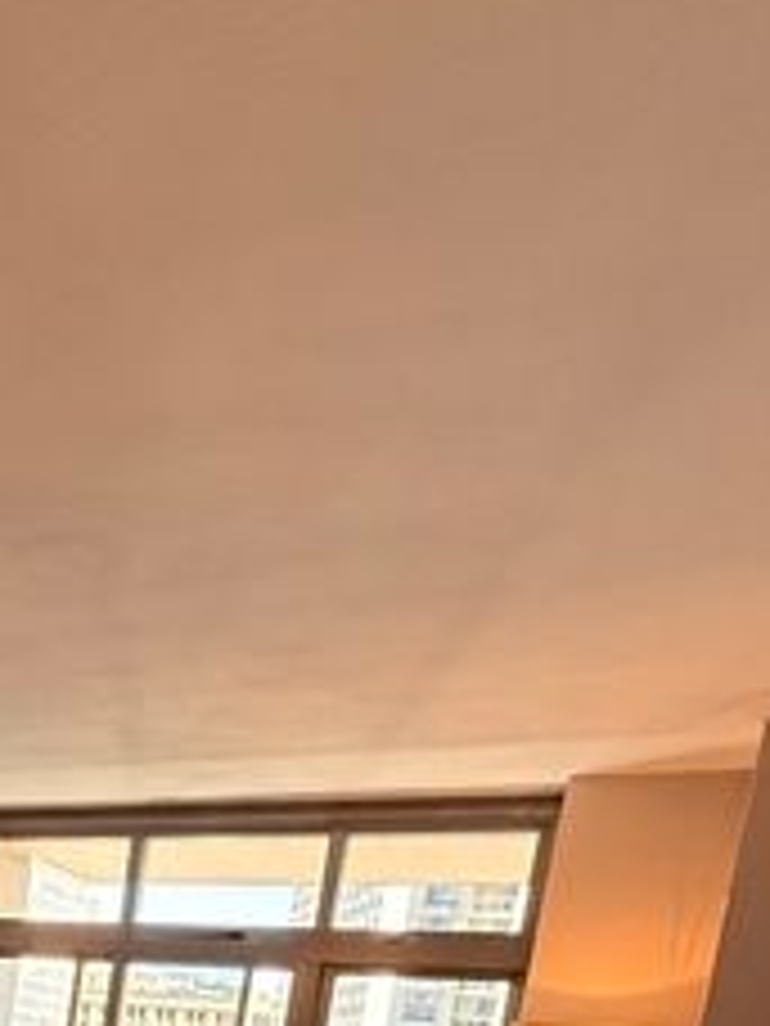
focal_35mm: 41
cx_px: -243
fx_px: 1216
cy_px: 1253
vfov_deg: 35.3
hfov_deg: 28.5
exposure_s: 1/120
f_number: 2.2
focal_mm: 2.22
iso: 640
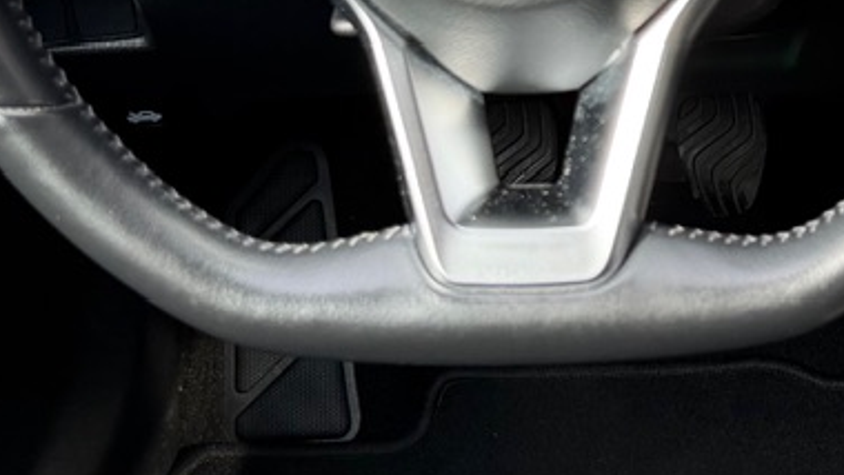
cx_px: 766
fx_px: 1970
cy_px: -27
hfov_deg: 23.5
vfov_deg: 13.5
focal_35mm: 88
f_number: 1.78
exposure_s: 1/181
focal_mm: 6.76
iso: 100
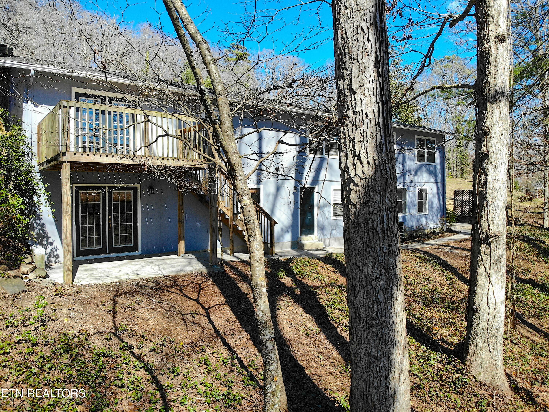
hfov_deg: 71.6
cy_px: 206
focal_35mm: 24
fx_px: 381
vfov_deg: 56.8
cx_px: 274
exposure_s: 1/454
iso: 100
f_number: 2.8
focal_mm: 4.5
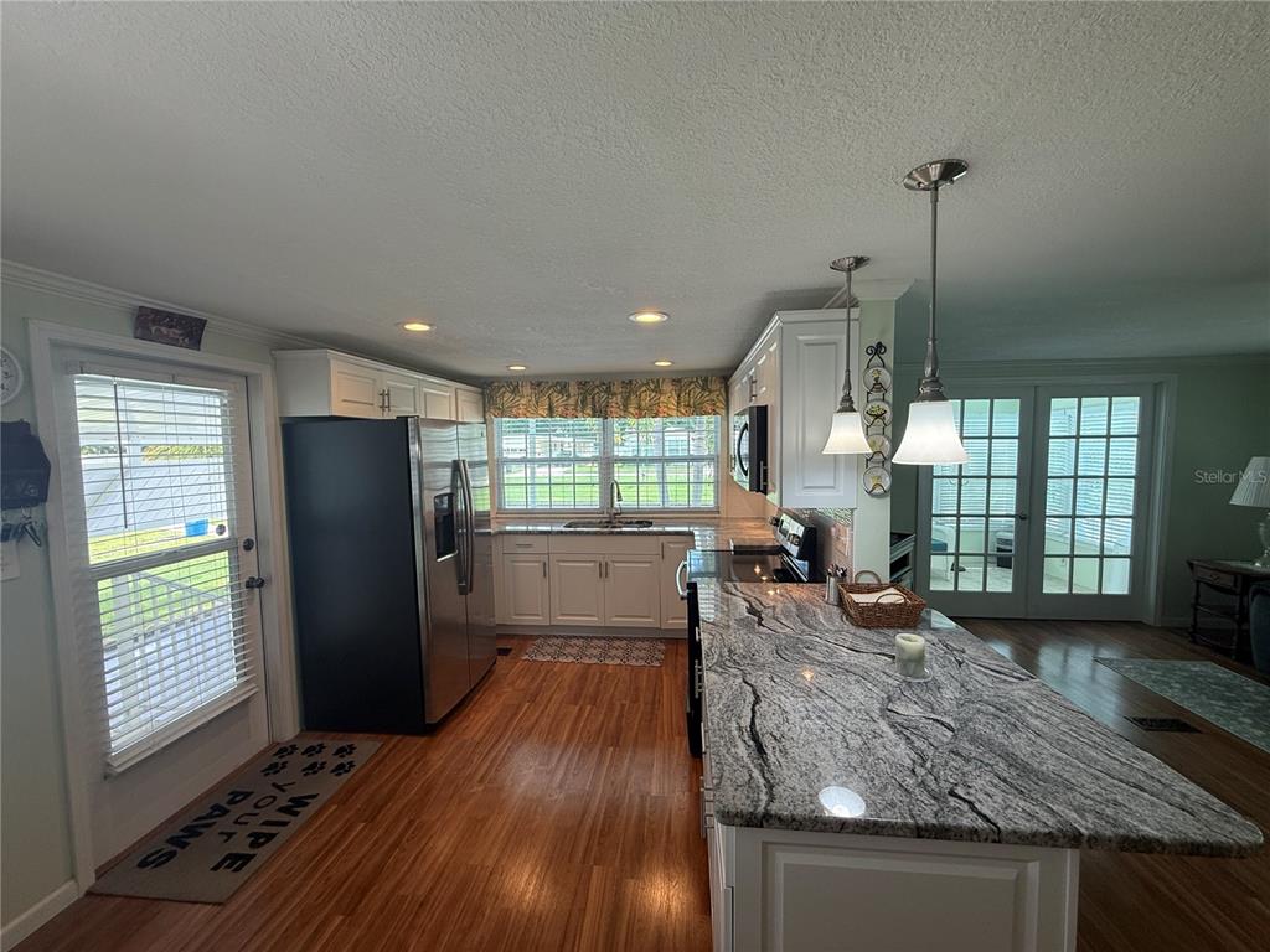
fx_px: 514
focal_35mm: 14
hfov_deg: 102.1
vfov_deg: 85.7
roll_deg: +0.7
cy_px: 476
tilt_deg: -3.4
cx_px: 635
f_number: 2.2
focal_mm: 2.22
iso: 80
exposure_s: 1/120
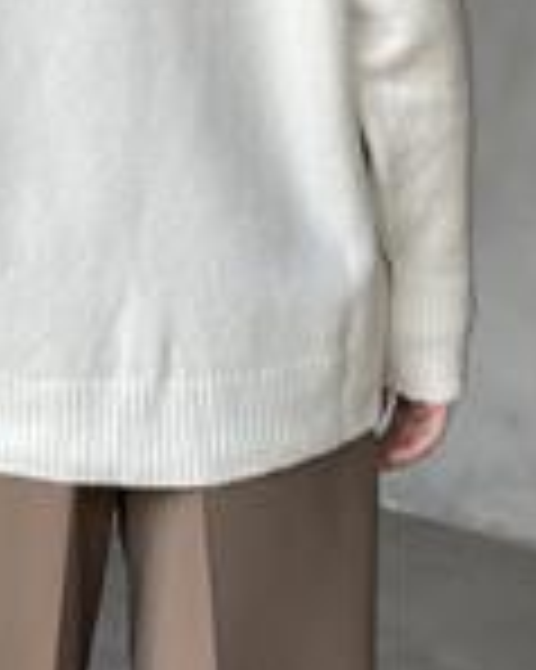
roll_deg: -0.1
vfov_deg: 13.9
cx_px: -59
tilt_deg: -0.7
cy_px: -148
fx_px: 2660
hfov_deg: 11.3
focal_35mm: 134
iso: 125
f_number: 1.78
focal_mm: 6.86
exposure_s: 1/109
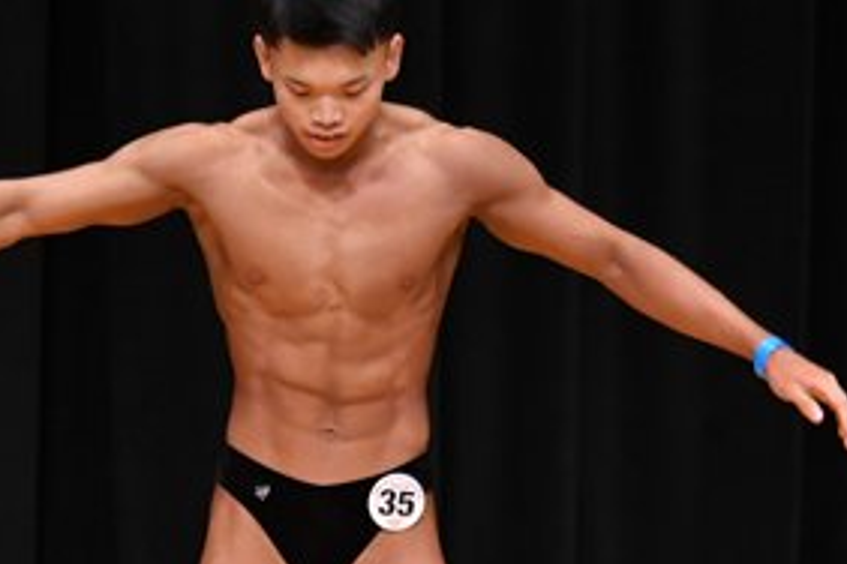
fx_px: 17480
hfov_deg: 2.8
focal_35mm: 743
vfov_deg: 1.9
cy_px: 579
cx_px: 320
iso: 3200
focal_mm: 180
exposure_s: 1/400
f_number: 5.6
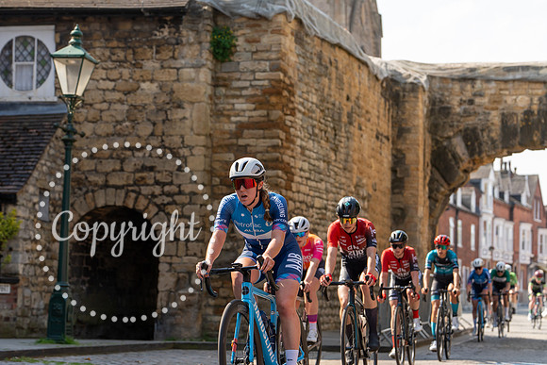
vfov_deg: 13.7
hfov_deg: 20.4
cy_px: 182
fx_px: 1520
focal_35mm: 100
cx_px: 274
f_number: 4.5
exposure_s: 1/1000
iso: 200
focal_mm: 100
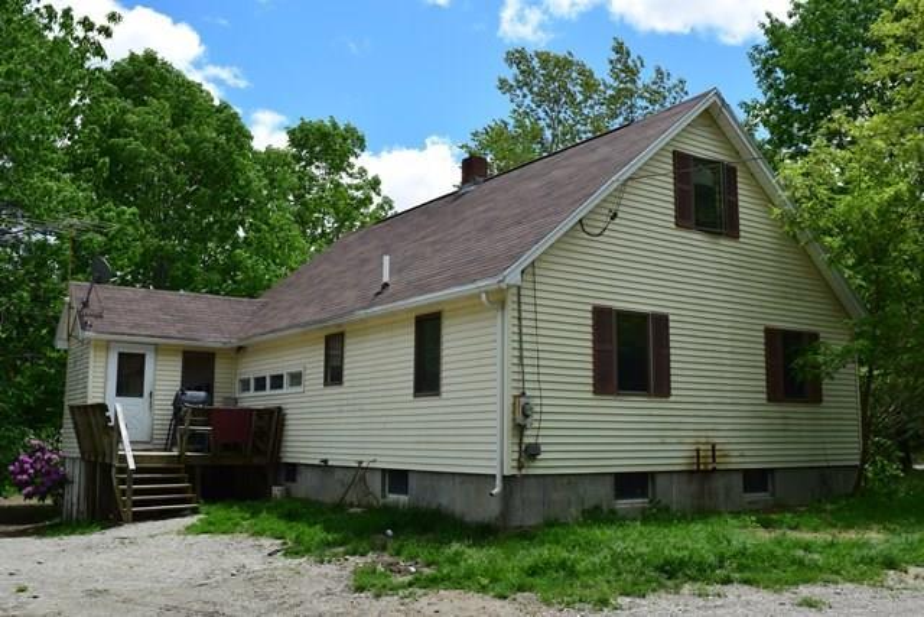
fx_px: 924
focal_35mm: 36
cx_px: 462
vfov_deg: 36.9
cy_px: 308
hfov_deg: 53.1
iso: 400
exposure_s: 1/500
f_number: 11
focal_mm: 24
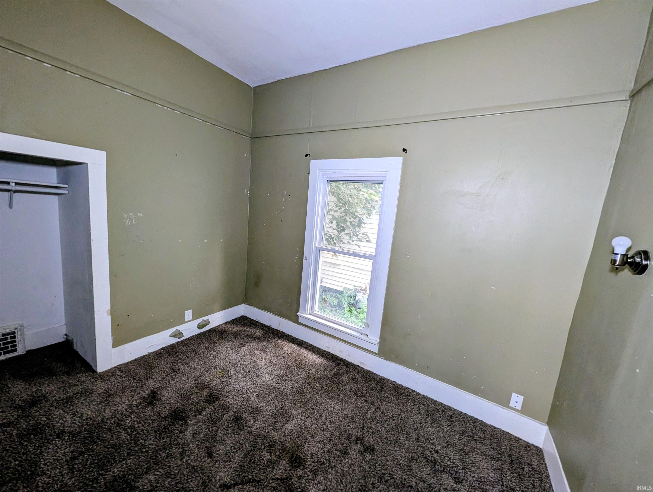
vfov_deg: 94.6
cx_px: 326
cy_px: 246
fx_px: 227
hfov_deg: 110.5
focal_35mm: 12
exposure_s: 1/59.5
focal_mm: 2.02
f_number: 1.7
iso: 97
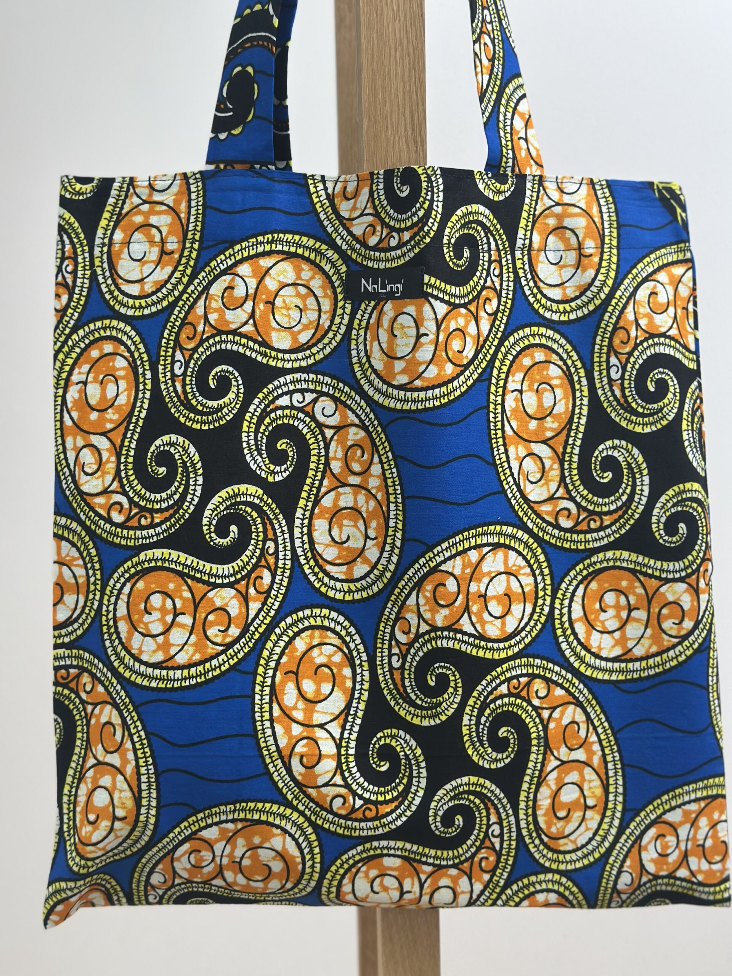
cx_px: 366
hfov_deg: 30.3
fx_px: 1353
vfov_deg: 39.7
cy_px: 488
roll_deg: +0.1
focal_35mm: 48
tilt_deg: -7.4
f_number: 1.78
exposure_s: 1/100
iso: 80
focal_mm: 6.86
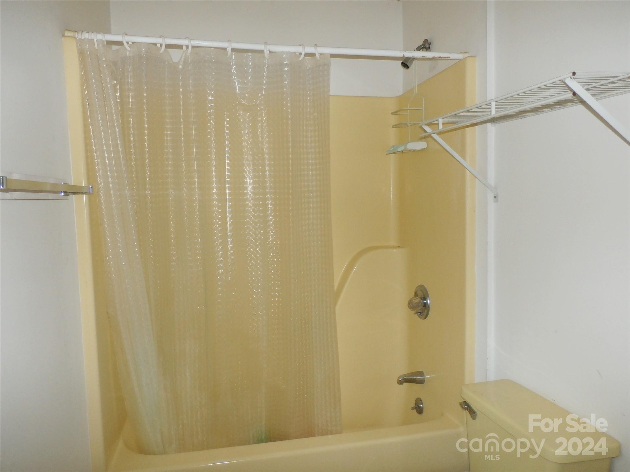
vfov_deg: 54.9
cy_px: 236
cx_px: 315
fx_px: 455
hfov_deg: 69.4
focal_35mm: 25
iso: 200
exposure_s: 1/30
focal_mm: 4.5
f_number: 3
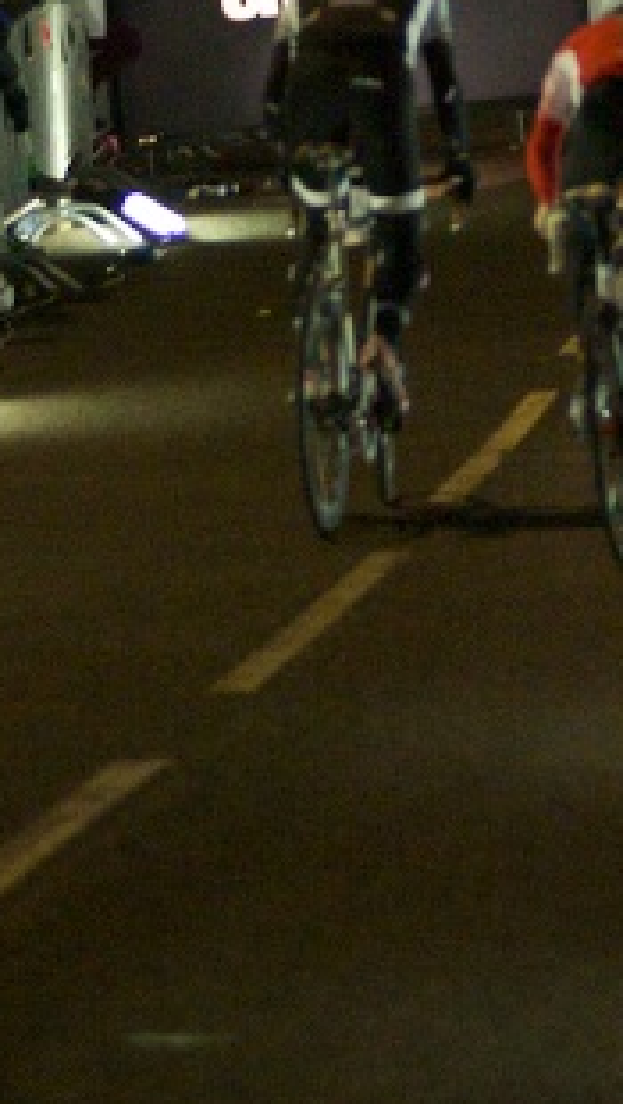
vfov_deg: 5.9
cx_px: 1107
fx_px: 10602
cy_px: -438
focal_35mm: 362
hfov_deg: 3.3
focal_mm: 105
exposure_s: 1/250
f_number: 2.8
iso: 10000
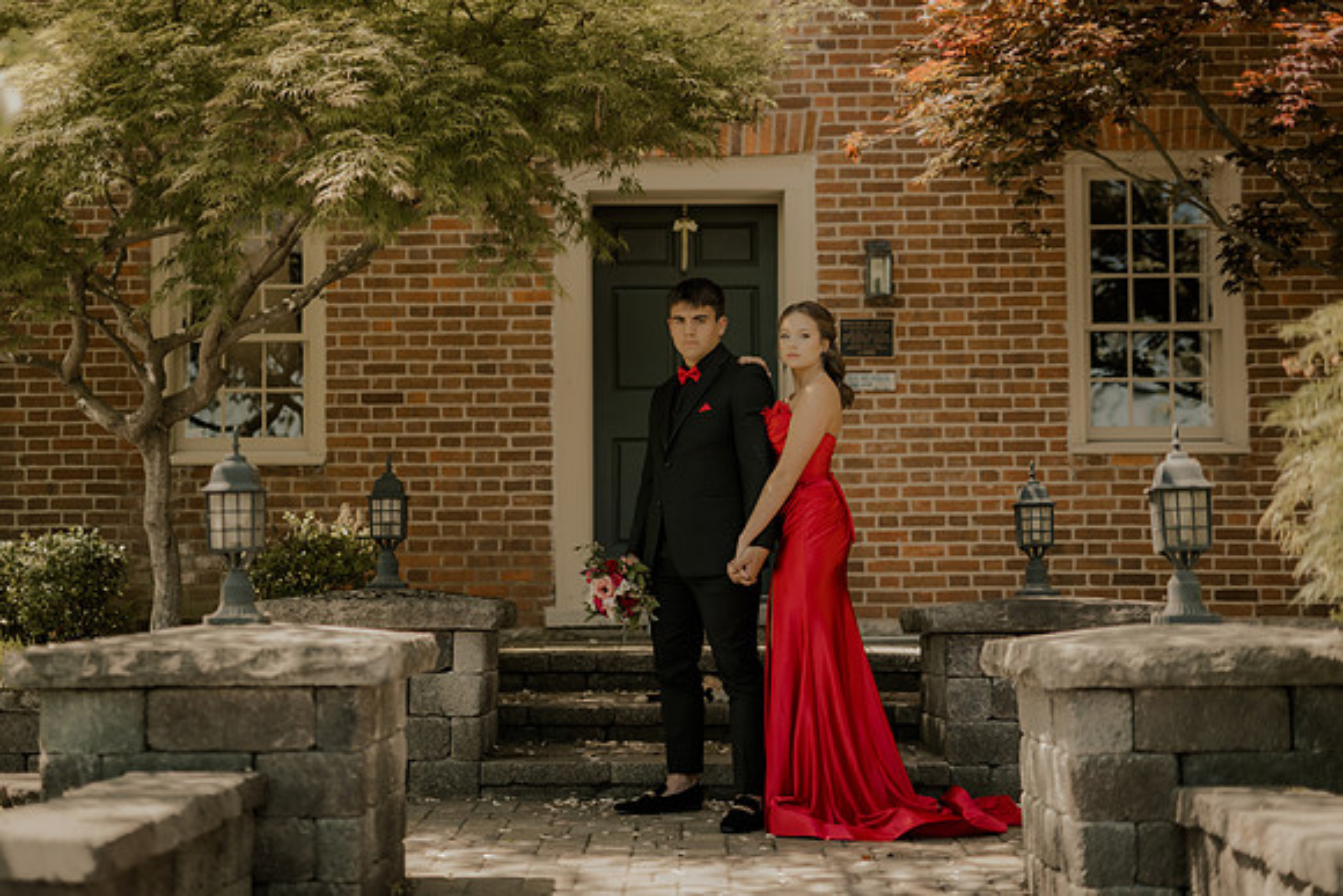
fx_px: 1998
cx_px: 628
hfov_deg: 37.1
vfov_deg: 25.3
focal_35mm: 54
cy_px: 472
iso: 100
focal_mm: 50
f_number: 1.4
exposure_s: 1/1000
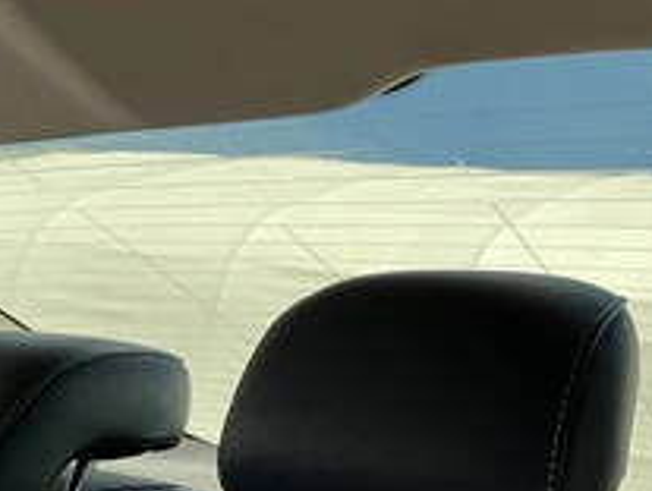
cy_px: 469
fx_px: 1019
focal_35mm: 54
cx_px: 469
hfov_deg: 34.9
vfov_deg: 26.0
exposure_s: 1/122
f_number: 1.8
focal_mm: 3
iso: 16
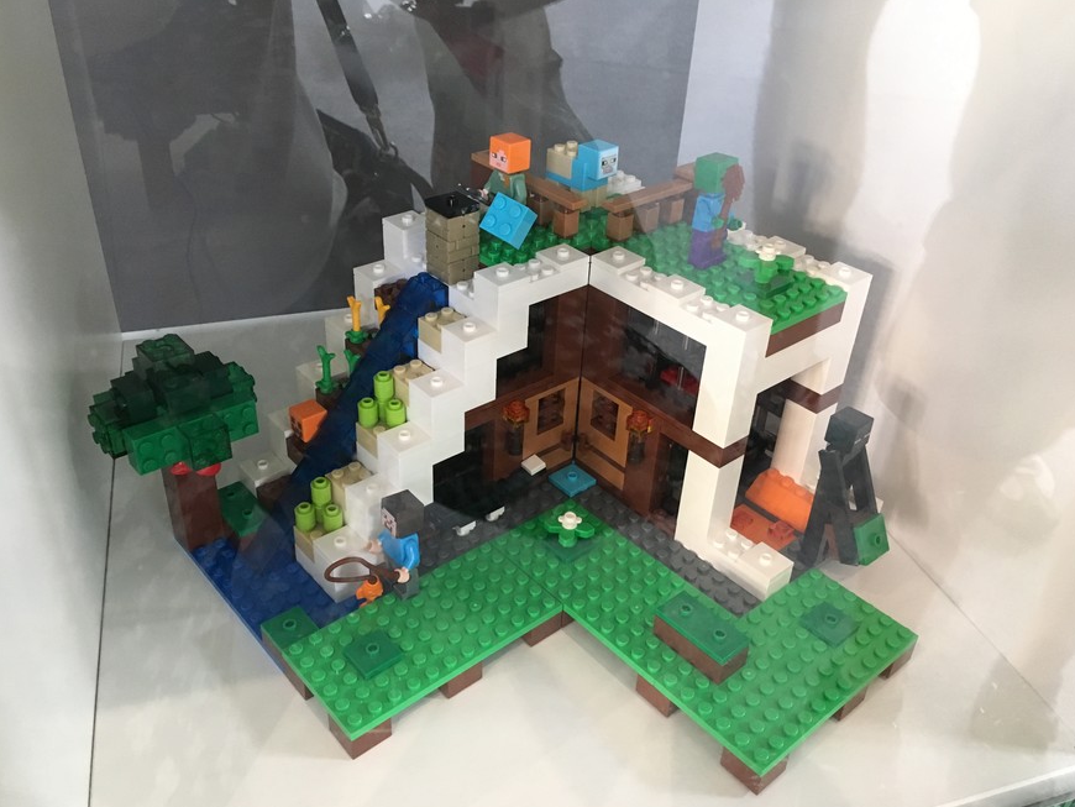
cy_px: 412
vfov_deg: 46.8
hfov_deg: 59.9
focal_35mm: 30
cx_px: 531
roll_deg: -3.3
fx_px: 932
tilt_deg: -35.0
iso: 200
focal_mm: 4.15
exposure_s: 1/25
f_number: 2.2
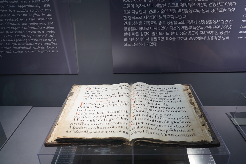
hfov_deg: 63.7
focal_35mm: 29
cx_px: 123
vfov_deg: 44.9
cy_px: 82
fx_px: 198
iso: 800
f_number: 4
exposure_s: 1/160
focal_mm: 29
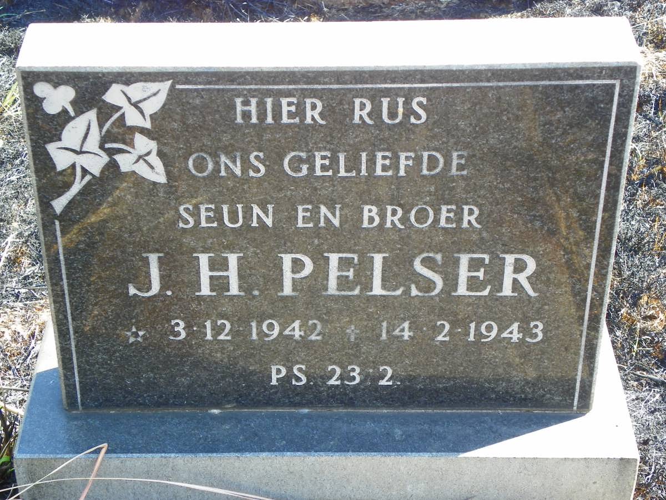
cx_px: 333
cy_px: 250
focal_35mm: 75
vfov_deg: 19.6
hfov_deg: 26.0
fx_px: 1443
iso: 64
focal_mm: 13.4
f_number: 4
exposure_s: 1/40
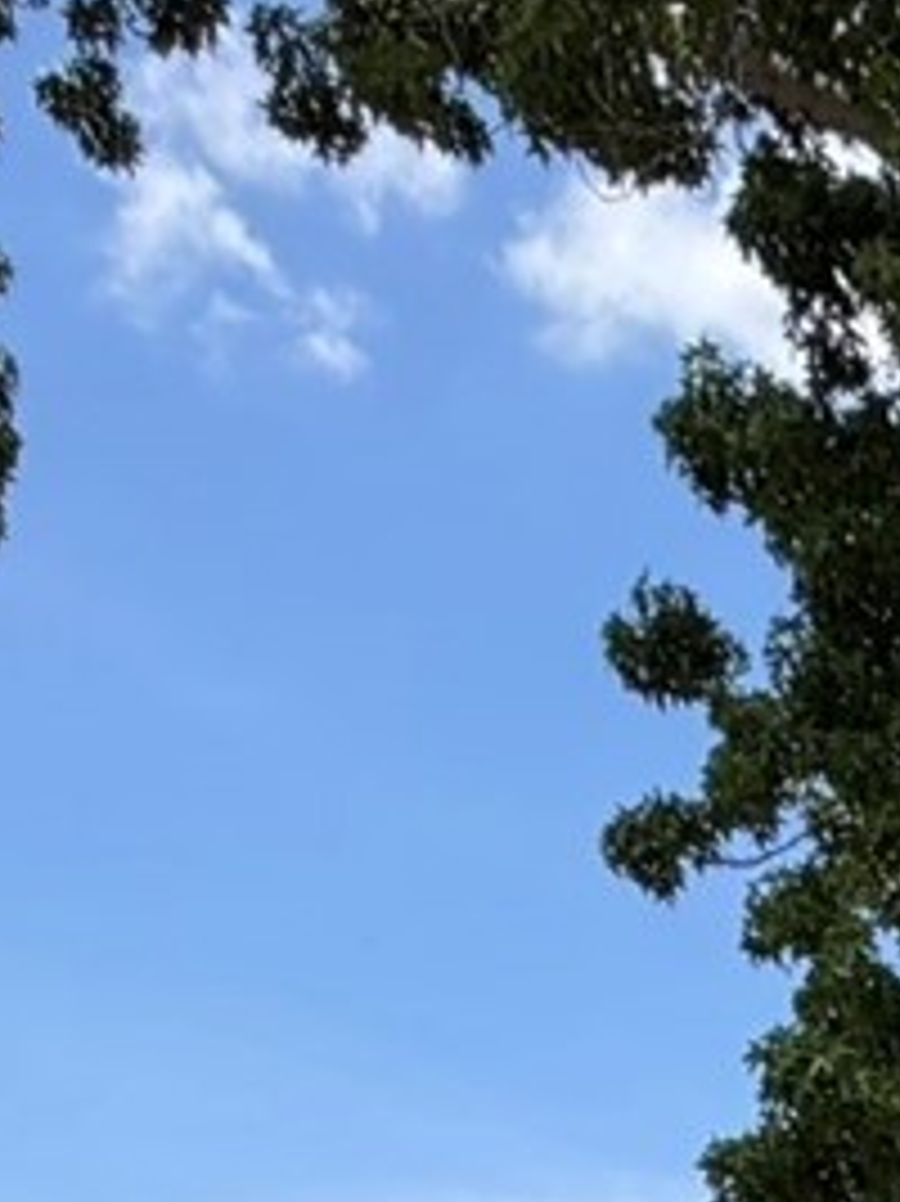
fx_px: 2914
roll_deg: +0.1
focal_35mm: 84
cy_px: 2305
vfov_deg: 17.6
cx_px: 1647
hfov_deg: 15.1
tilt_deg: -8.5
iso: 25
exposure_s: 1/770
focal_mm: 2.22
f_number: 2.2
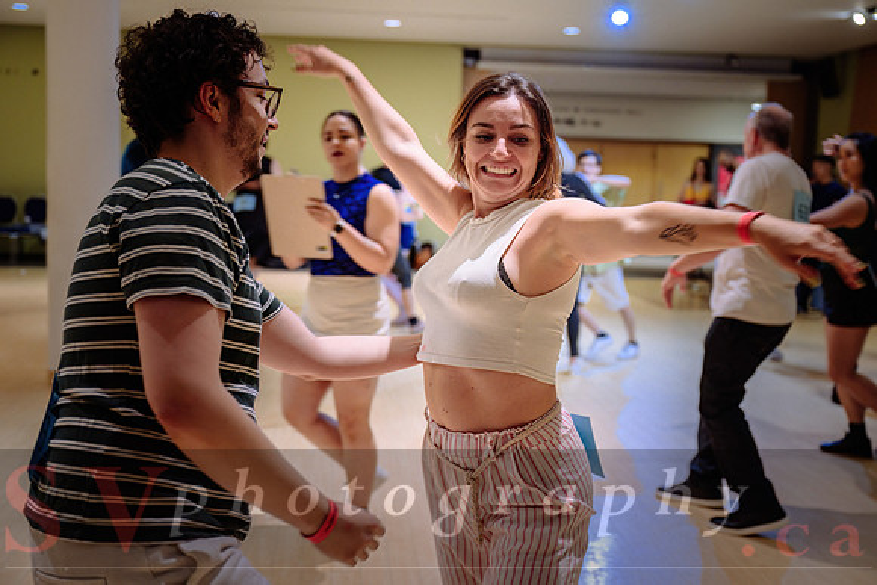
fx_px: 1022
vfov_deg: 31.9
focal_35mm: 42
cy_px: 278
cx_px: 438
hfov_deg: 46.4
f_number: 2.8
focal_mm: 40
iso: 1600
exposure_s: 1/125
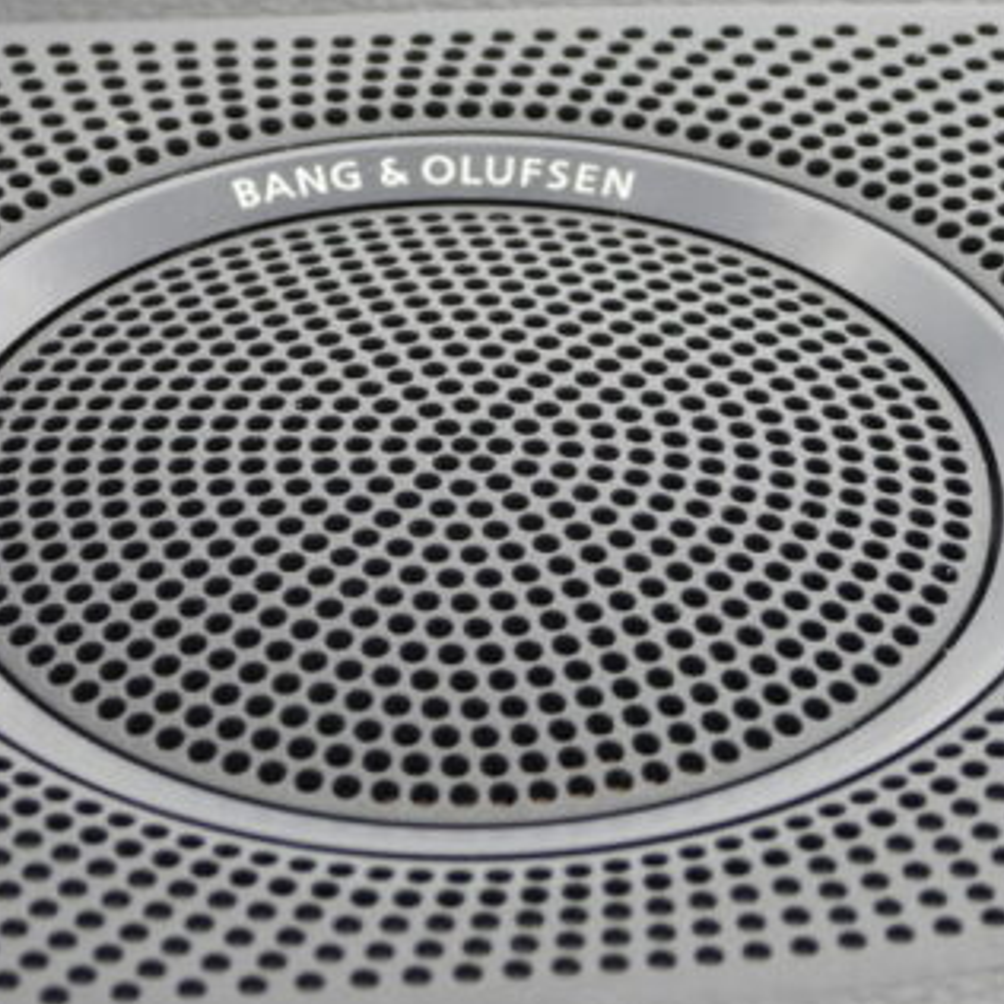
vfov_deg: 9.7
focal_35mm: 181
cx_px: 477
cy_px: 375
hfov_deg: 9.7
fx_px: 5939
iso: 110
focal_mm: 16.3
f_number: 3.5
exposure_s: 1/60
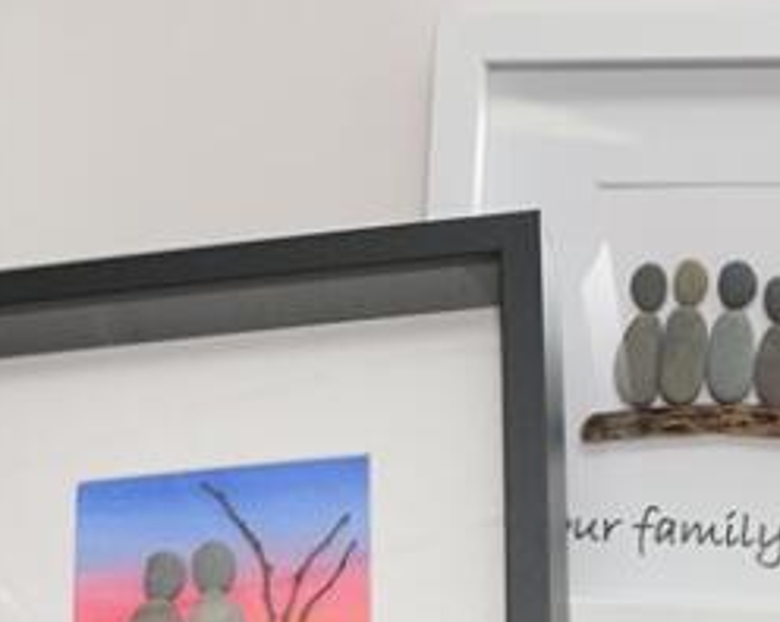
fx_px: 3299
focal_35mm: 143
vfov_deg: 10.6
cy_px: 792
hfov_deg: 12.8
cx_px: -409
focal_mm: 27.7
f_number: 5.6
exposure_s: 1/125
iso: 400
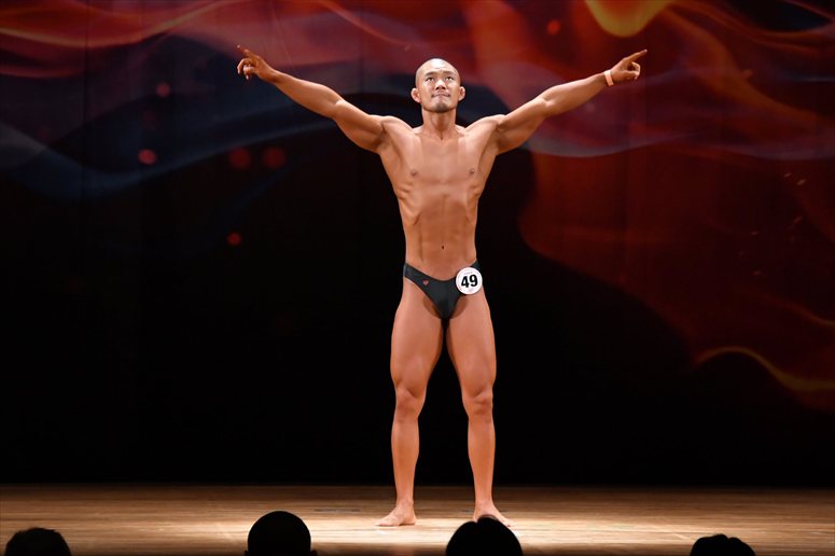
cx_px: 418
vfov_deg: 6.1
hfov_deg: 9.2
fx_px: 5216
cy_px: 278
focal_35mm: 225
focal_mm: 150
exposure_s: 1/400
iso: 4000
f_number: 5.6
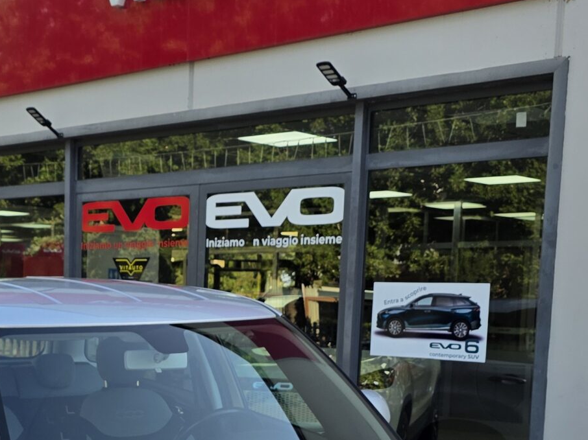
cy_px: 434
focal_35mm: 65
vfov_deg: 21.8
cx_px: 116
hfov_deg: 29.2
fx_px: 1104
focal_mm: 6.3
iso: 80
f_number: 1.7
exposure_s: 1/1879
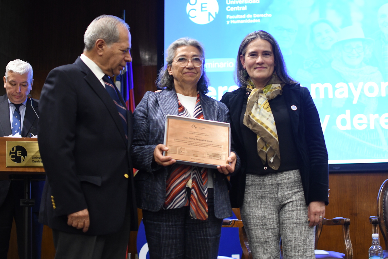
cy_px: 130
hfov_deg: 38.2
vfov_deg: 26.0
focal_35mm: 52
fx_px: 560
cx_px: 194
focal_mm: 35
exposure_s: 1/100
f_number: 1.8
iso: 1600
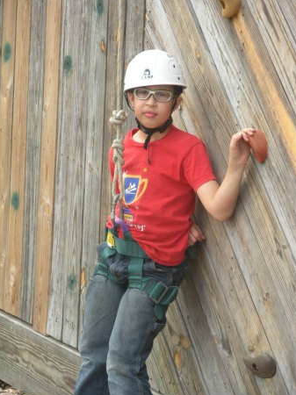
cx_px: 148
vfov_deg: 13.1
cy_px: 199
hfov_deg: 9.8
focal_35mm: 151
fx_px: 1723
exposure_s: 1/115
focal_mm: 26
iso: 169
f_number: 5.4
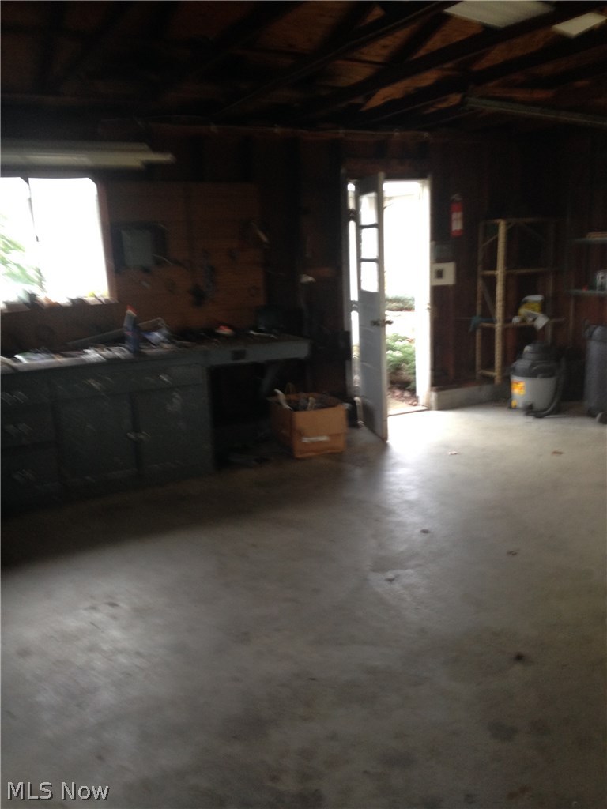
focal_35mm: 33
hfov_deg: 42.9
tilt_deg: -12.4
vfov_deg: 55.4
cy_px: 404
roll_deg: +1.7
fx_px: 772
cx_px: 304
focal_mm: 4.12
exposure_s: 1/20
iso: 125
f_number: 2.4
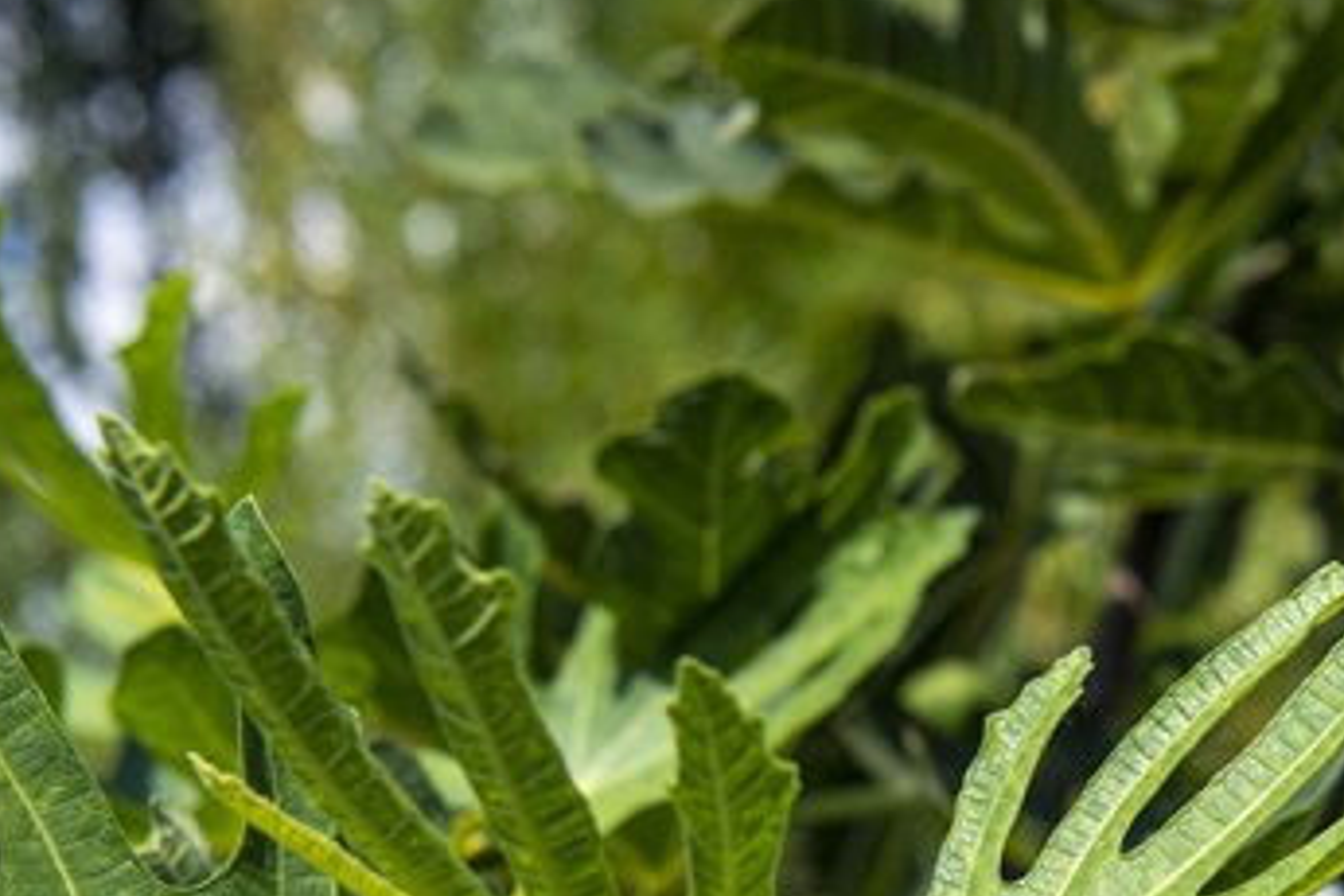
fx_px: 3285
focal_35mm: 88
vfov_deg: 15.4
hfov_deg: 23.0
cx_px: 947
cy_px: 789
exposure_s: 1/3200
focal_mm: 38
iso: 200
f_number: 5
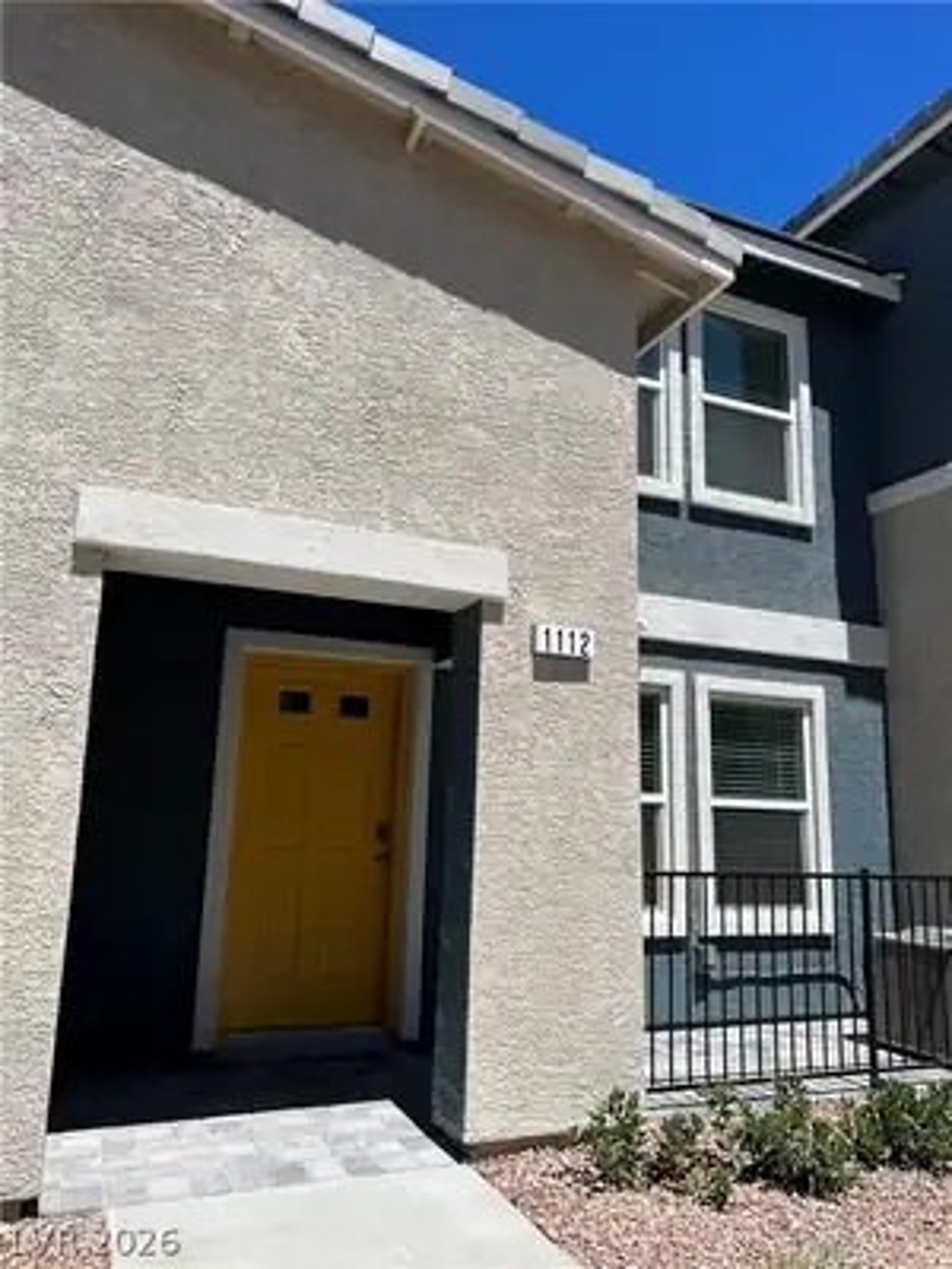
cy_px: 634
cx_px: 476
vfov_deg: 67.3
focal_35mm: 26
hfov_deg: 53.1
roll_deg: -2.2
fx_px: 953
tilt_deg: +12.8
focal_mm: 5.7
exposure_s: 1/5587
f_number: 1.5
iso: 50
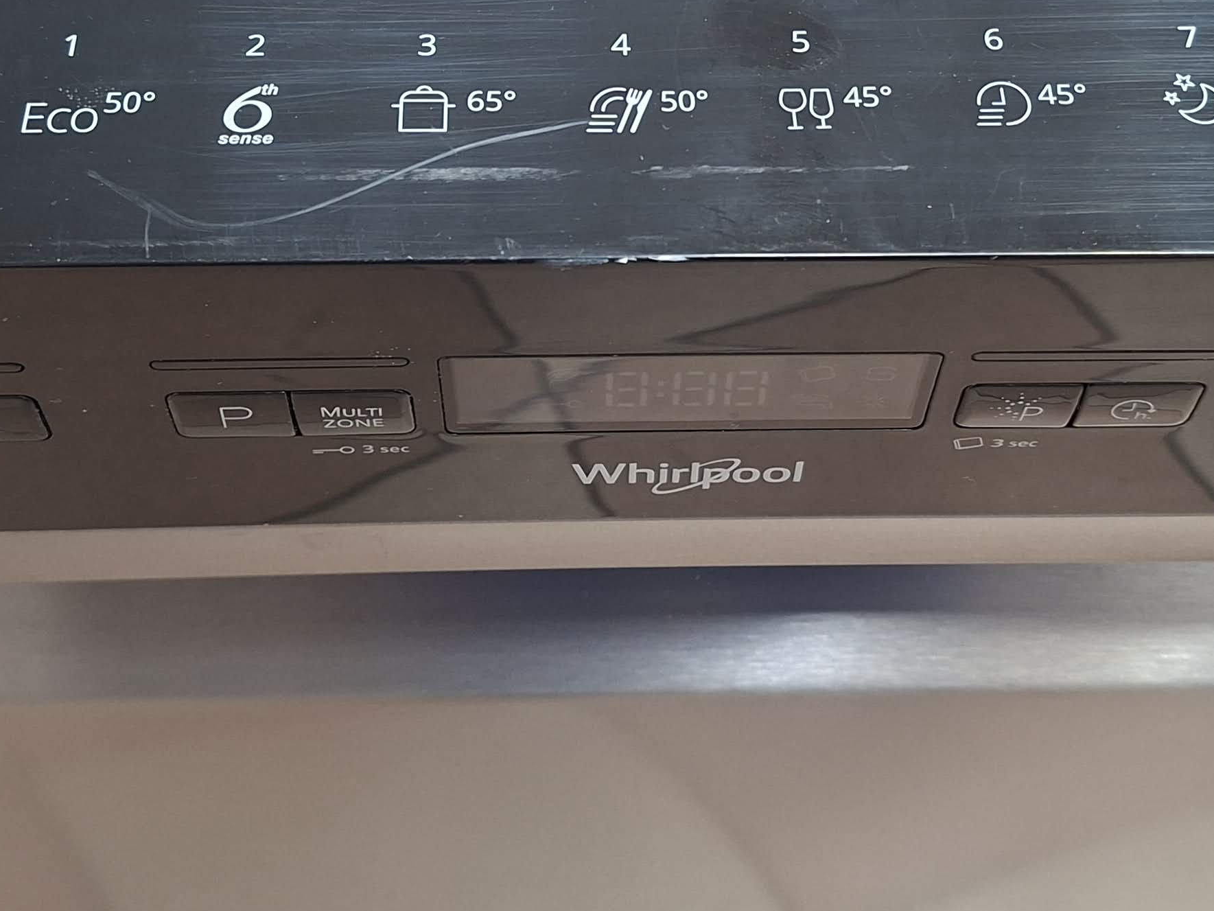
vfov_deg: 27.5
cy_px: 188
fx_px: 1824
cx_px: 631
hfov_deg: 36.8
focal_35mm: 52
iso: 250
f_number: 1.8
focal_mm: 5.54
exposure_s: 1/33
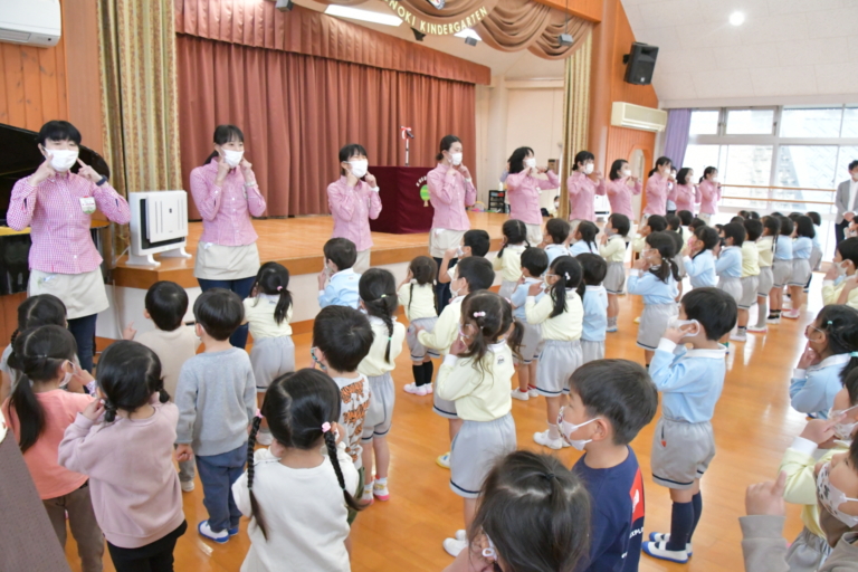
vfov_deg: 47.9
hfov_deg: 67.4
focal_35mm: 27
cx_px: 429
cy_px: 286
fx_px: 643
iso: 8000
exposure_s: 1/200
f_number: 7.1
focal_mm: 18
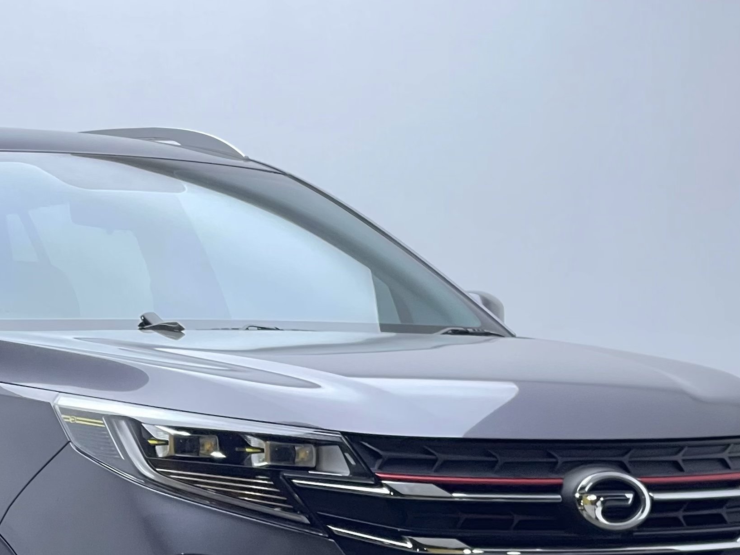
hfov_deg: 12.5
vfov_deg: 9.4
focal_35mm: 158
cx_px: 158
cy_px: 493
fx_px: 3378
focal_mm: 7.5
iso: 160
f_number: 2.2
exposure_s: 1/100
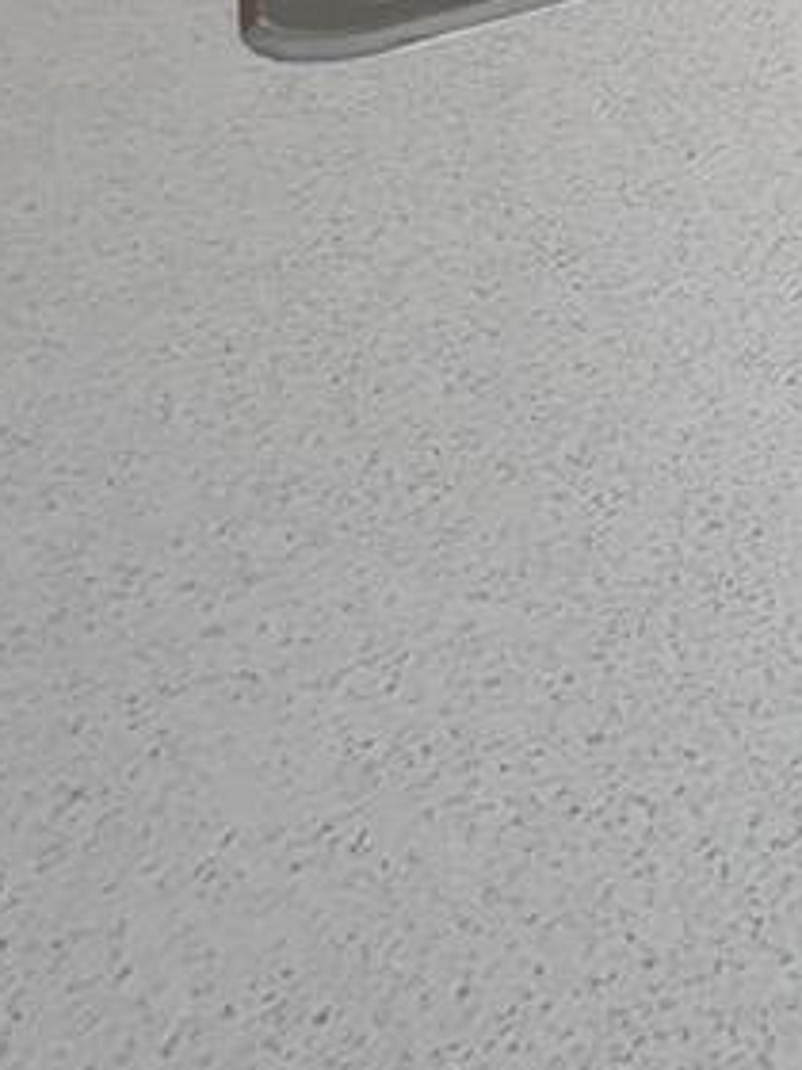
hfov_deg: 17.7
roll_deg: -3.1
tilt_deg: -8.4
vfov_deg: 22.6
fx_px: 1853
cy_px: -738
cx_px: 1577
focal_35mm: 60
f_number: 2.2
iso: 100
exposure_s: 1/120
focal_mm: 2.22
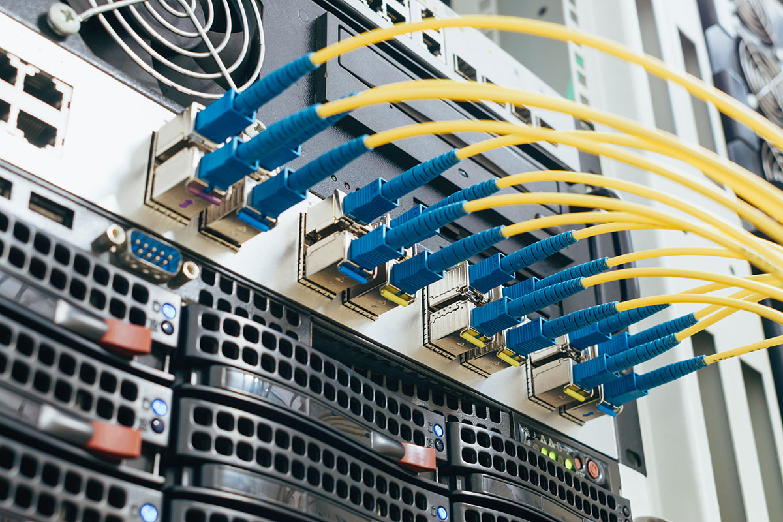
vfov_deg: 25.1
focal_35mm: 54
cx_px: 392
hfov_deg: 36.9
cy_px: 261
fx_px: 1174
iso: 100
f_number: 8
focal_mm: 36
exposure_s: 5
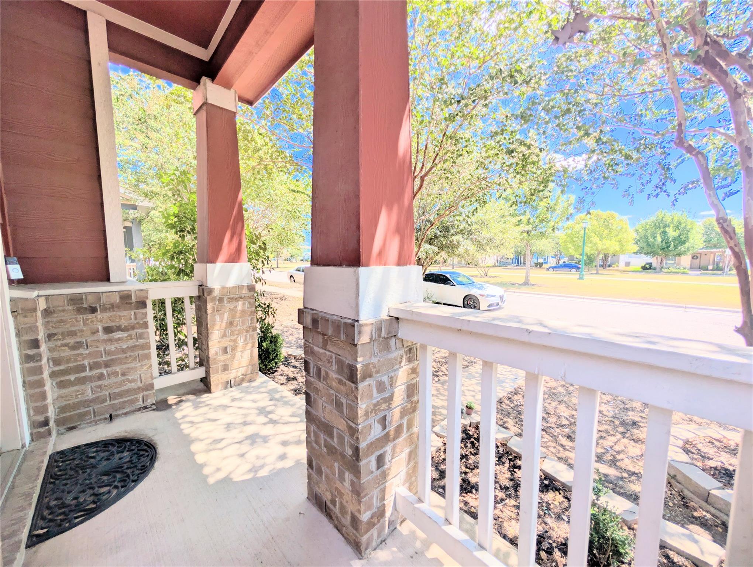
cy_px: 284
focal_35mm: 12
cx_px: 376
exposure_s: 1/2000
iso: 50
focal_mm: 2.02
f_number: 1.7
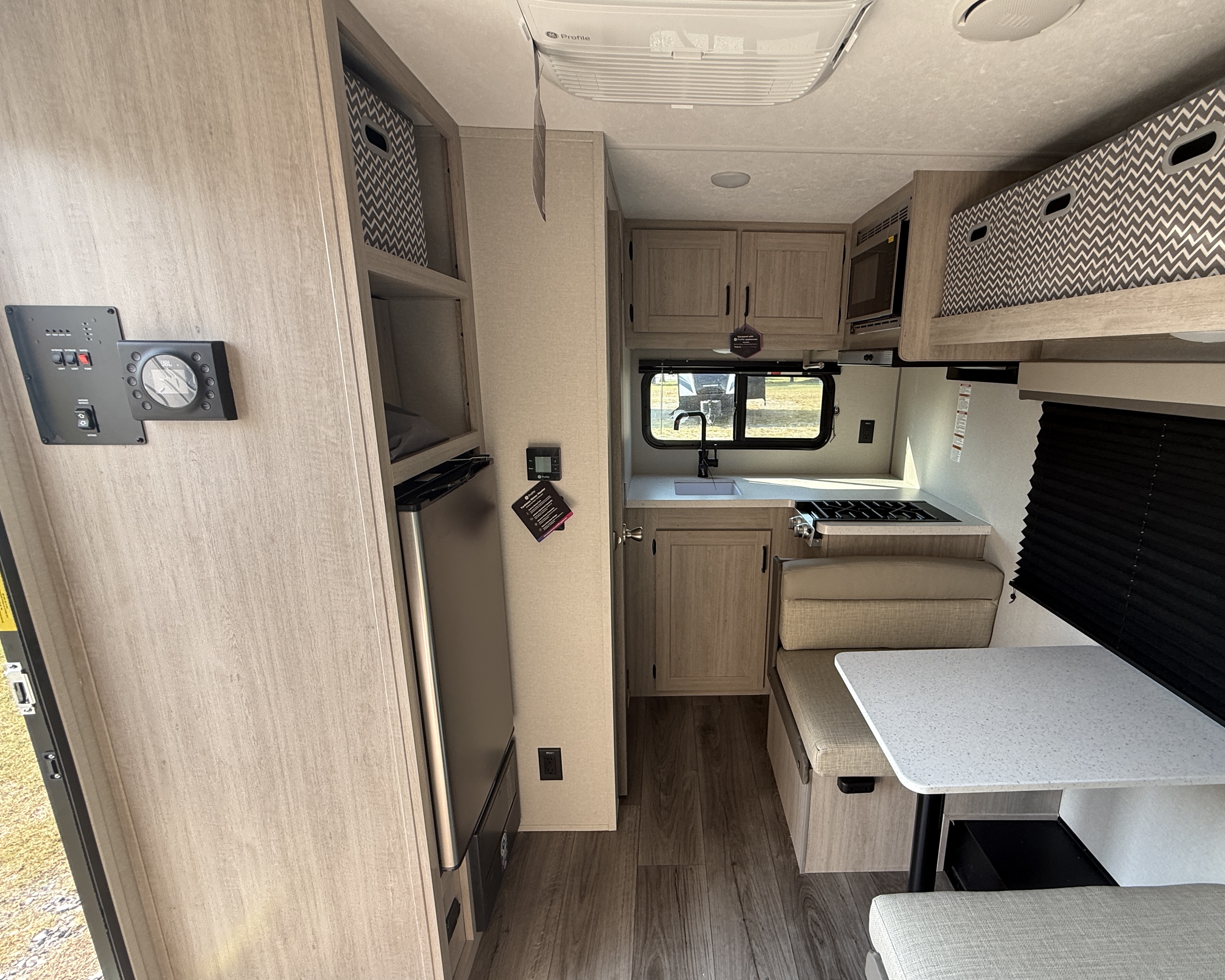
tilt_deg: -14.3
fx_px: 580
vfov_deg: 80.4
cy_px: 504
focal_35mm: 16
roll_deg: -0.9
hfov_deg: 92.7
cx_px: 687
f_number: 2.2
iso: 64
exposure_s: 1/99
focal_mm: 2.22
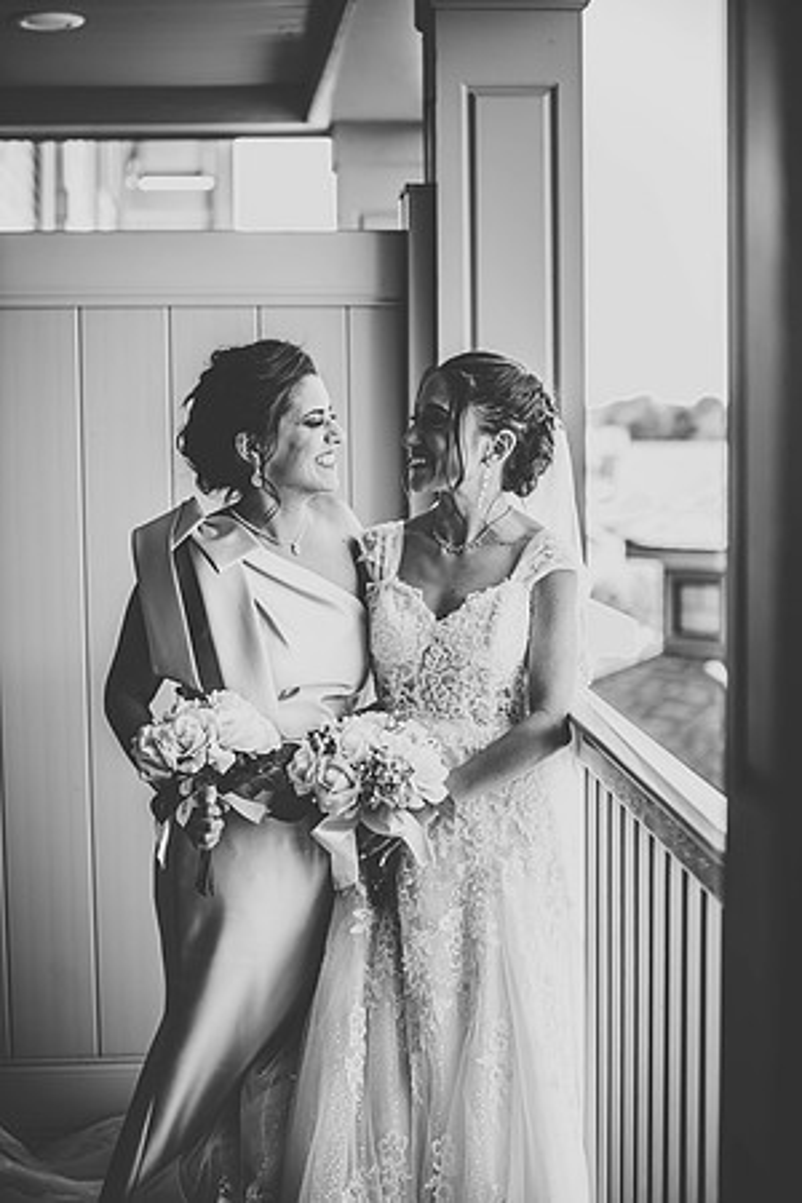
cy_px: 602
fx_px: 2339
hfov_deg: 19.5
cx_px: 401
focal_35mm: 70
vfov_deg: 28.8
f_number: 2.8
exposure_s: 1/500
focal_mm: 70
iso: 320
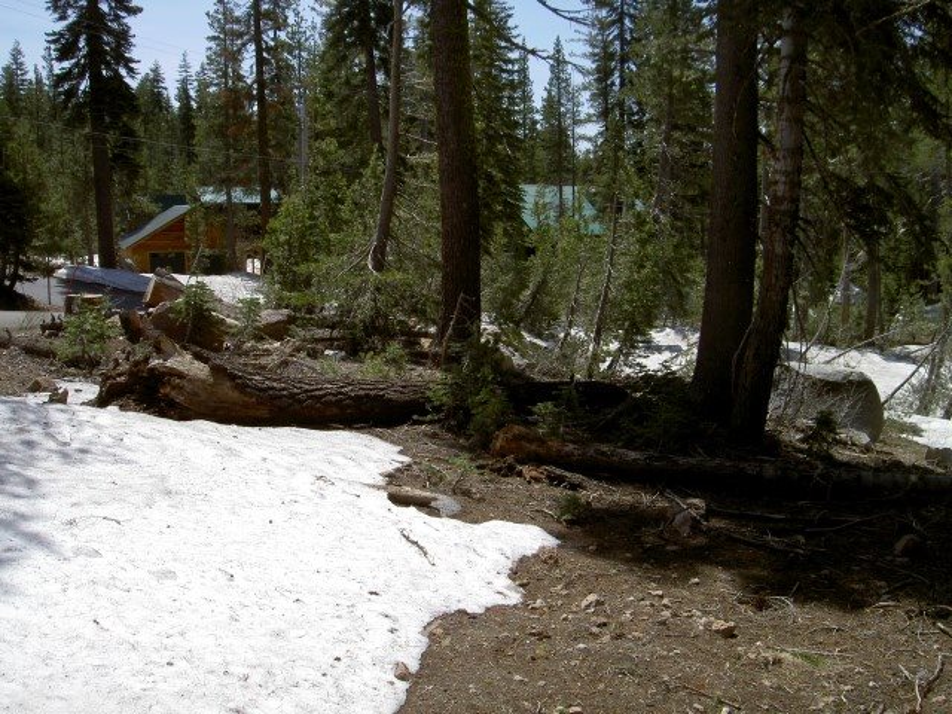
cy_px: 357
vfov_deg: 36.8
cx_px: 476
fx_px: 1073
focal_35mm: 39
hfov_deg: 47.9
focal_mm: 8
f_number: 4.7
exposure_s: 1/640
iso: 100
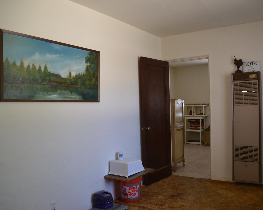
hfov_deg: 52.7
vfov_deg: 43.4
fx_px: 265
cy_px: 105
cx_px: 150
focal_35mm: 34
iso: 400
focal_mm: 20
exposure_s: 1/80
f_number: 4.5
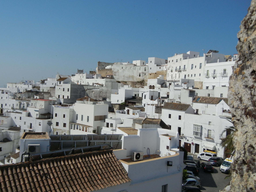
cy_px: 93
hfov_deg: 52.4
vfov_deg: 40.7
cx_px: 108
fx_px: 259
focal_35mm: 35
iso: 160
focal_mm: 5.4
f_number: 7
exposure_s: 1/1033
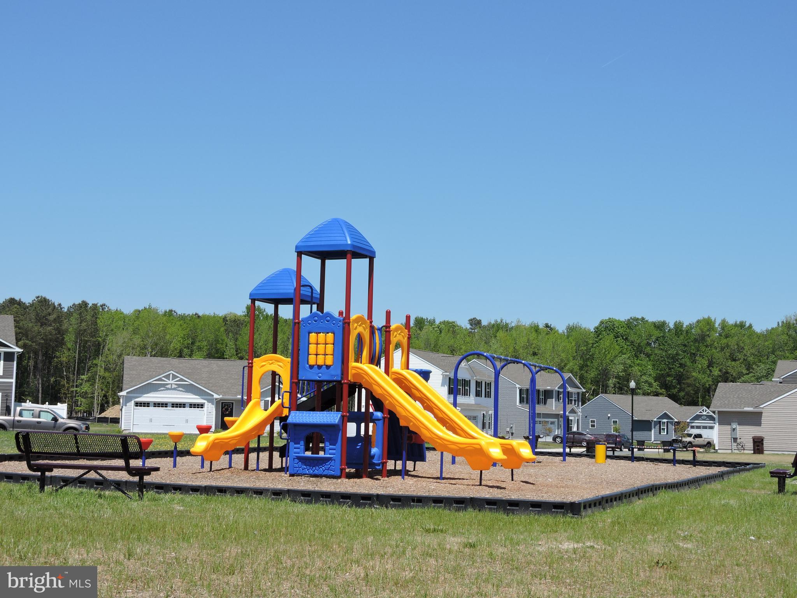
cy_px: 299
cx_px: 398
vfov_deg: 26.6
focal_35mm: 55
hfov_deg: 34.9
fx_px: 1266
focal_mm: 9.9
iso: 100
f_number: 4
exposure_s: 1/1000
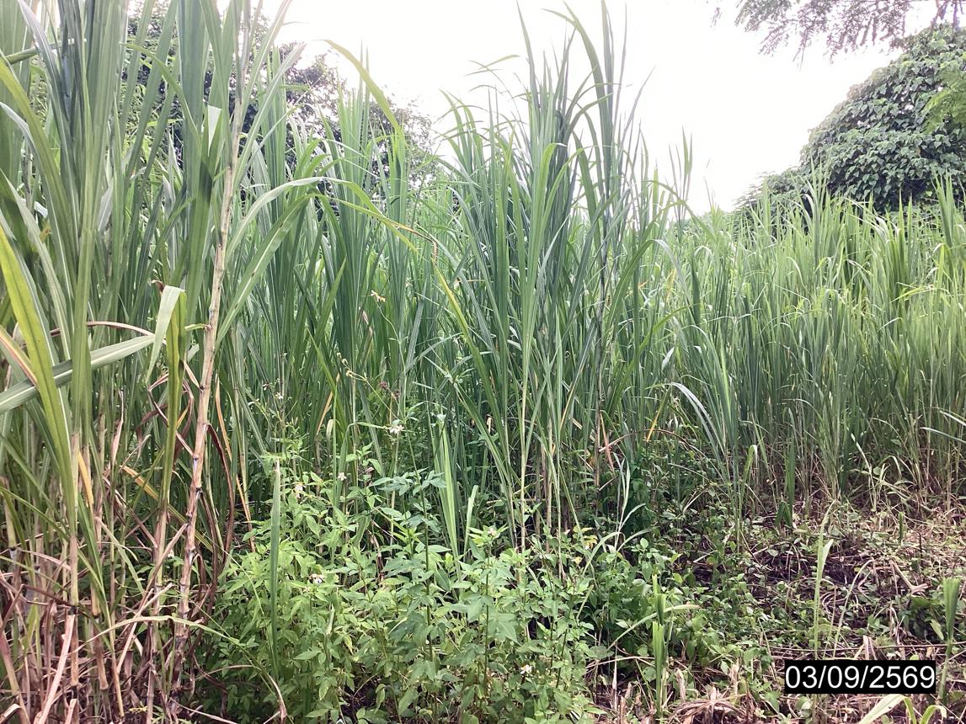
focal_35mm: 31
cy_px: 362
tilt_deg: -4.0
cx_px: 483
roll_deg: +1.5
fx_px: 865
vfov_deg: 45.4
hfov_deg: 58.4
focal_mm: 3.3
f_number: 2.4
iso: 25
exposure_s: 1/105
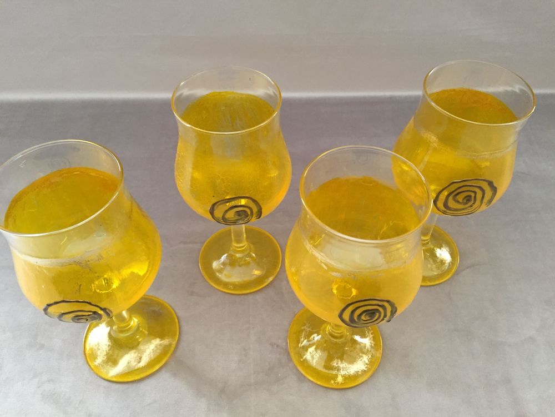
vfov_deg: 48.2
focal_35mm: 29
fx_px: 465
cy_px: 208
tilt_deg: -49.4
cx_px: 278
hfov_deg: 61.7
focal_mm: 4.15
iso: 200
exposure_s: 1/33
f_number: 2.2
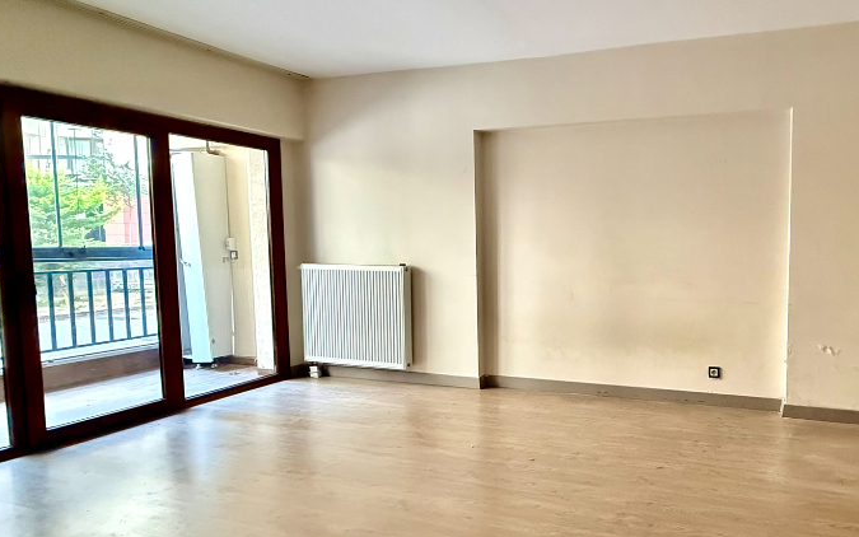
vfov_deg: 55.1
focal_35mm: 22
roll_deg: +0.8
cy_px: 274
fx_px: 515
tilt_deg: -3.4
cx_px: 621
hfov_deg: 75.1
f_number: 2.2
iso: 1000
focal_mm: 2.22
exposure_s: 1/60
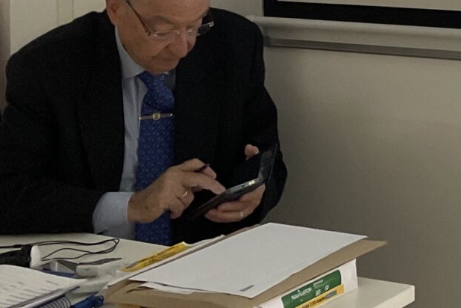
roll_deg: +2.2
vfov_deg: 11.4
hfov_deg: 16.5
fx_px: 1434
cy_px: -243
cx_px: 714
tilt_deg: +0.3
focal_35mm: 112
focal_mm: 4.2
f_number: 1.6
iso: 125
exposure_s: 1/120
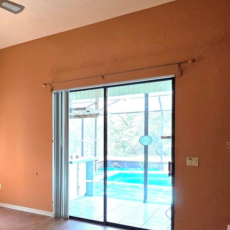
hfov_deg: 33.8
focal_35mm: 34
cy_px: 145
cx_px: -74
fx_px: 256
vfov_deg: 48.0
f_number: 1.9
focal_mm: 2.2
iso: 80
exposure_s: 1/120
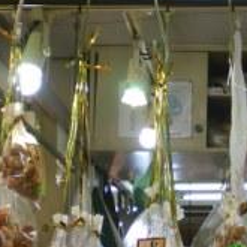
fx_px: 735
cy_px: 166
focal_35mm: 91
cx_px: 223
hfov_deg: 18.8
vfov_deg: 19.0
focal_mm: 6.3
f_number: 3.1
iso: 64
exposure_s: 1/50
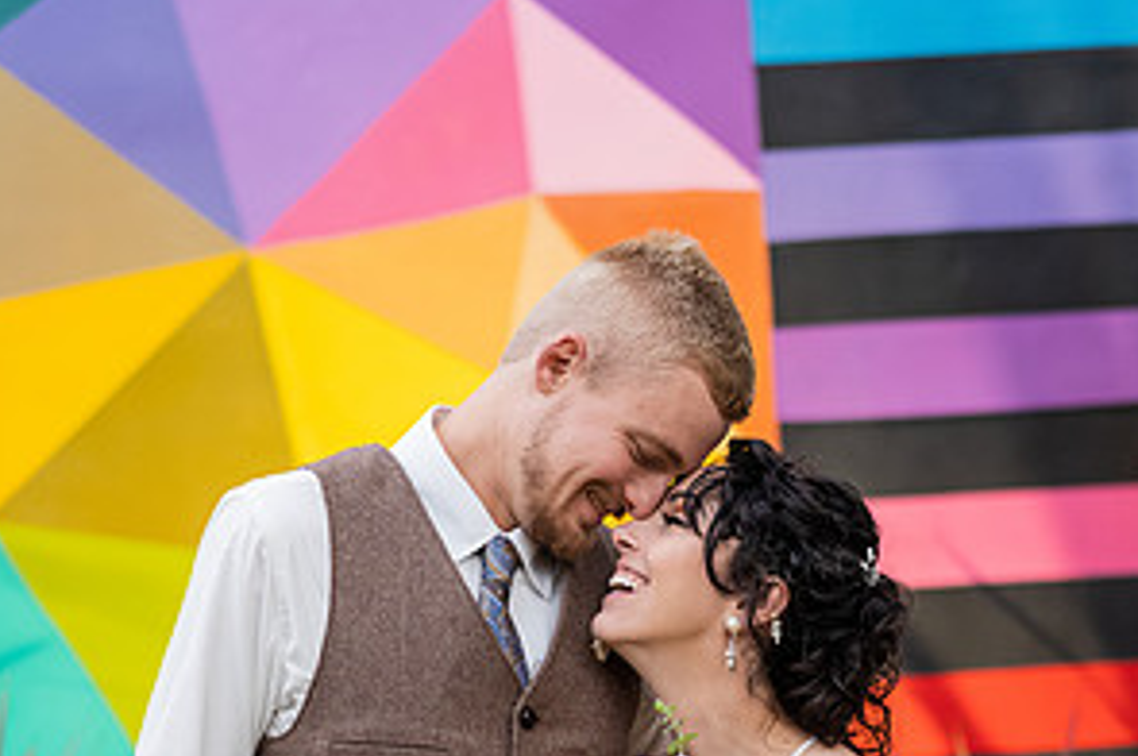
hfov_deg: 24.2
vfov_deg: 15.9
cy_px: 764
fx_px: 2652
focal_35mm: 84
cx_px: 567
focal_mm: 55
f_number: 2.2
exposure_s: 1/200
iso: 500
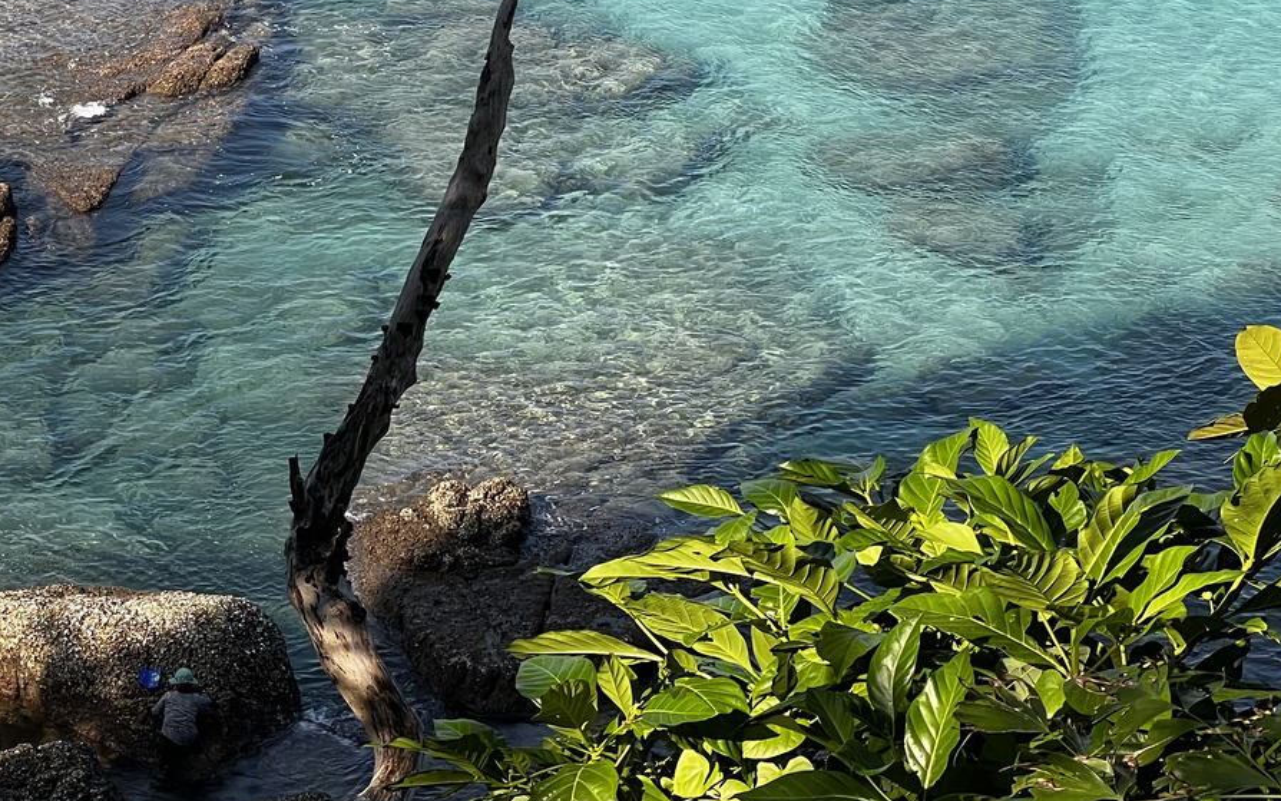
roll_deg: +1.0
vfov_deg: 8.9
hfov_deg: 14.2
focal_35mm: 146
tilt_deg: -20.0
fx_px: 5098
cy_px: 24
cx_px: 193
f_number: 2.8
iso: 32
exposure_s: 1/314
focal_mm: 9
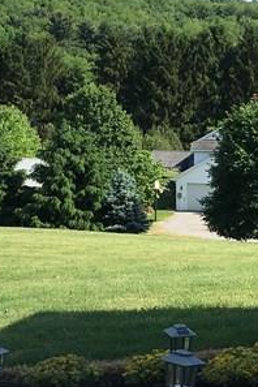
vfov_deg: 19.6
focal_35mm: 104
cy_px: 214
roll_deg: -0.3
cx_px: 106
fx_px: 1118
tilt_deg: -5.6
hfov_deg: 13.2
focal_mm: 4.15
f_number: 2.2
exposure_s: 1/1350
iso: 25
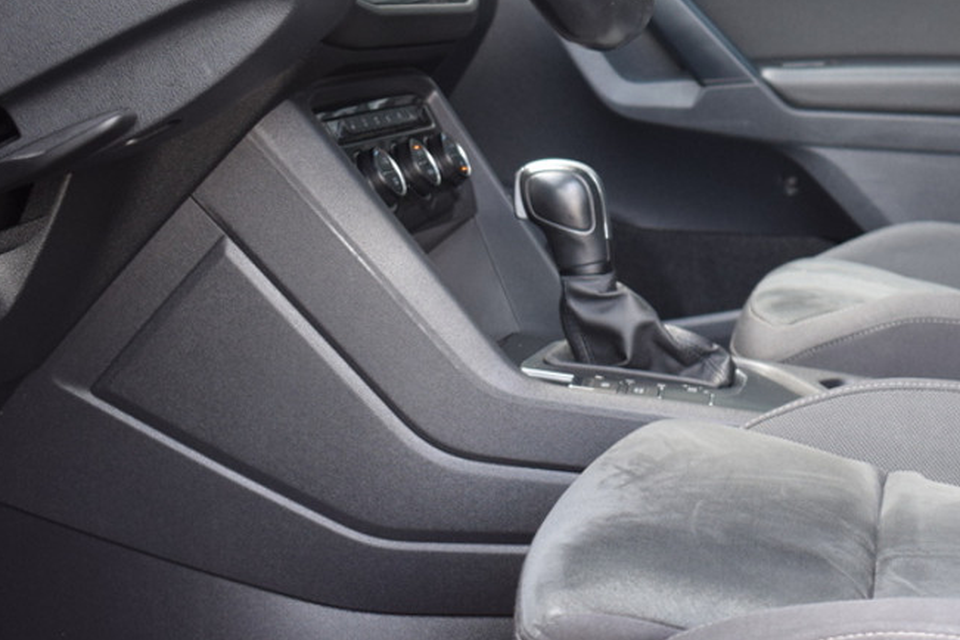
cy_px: 67
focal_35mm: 87
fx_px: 2322
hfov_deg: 22.8
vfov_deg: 15.5
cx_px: 848
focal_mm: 27
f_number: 4
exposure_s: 1/60
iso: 560
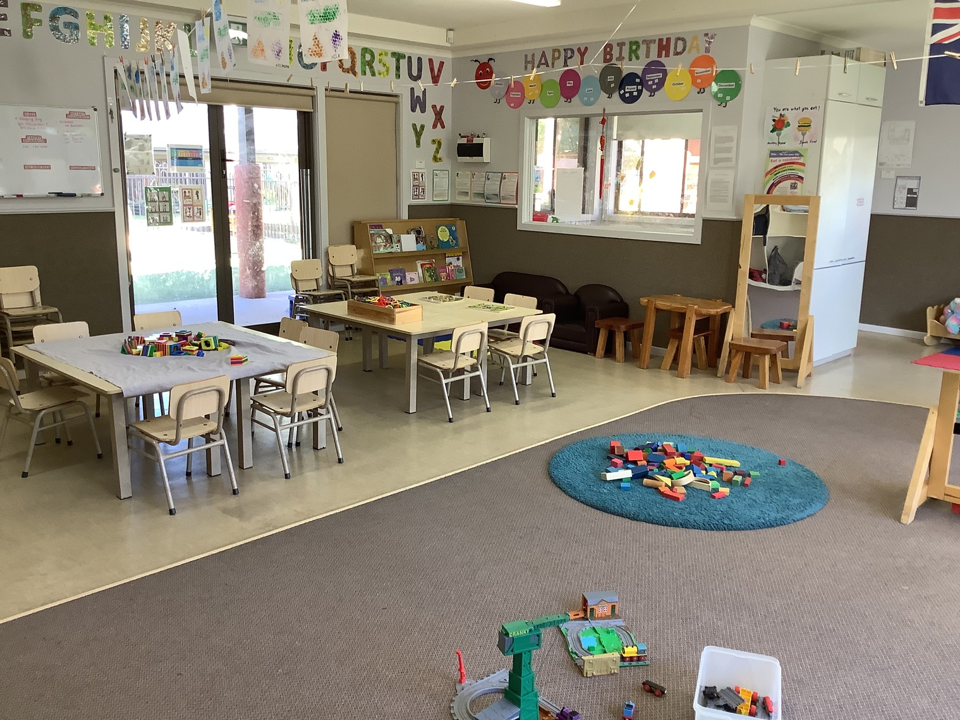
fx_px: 860
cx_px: 480
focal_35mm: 31
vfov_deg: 45.4
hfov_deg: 58.4
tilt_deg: -13.6
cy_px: 360
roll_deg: -1.7
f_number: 2.4
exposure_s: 1/50
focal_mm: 3.3
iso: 100
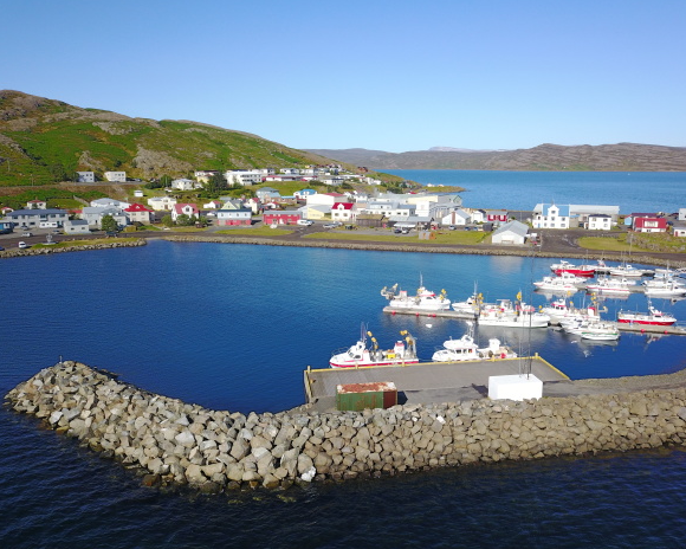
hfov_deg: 62.1
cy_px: 279
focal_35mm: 28
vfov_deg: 51.5
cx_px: 367
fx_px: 568
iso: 110
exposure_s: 1/100
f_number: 2.2
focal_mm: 4.73
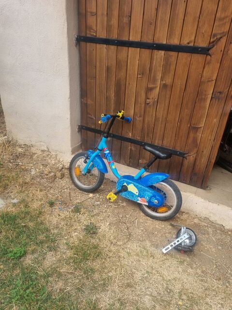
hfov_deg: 53.1
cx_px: 116
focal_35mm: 26
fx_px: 232
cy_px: 155
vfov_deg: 67.3
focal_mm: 5.4
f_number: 1.8
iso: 50
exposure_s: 1/293
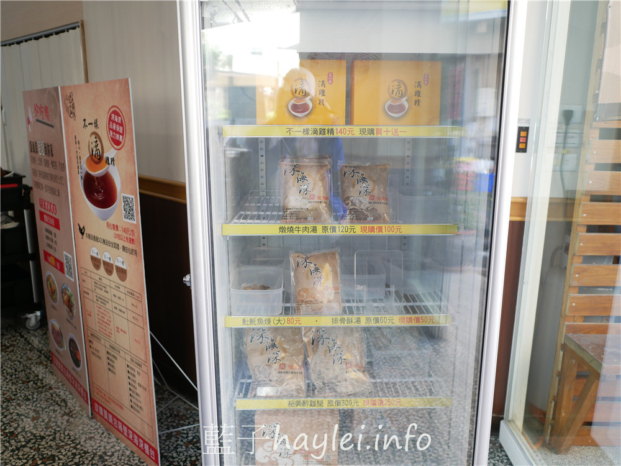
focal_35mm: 30
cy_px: 233
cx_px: 310
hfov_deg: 60.0
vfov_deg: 46.8
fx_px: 538
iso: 200
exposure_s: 1/160
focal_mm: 15
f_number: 2
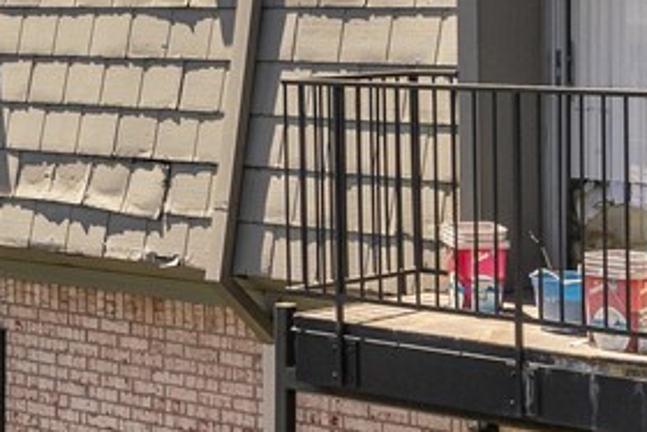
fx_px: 2230
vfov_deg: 11.0
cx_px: -27
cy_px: 16
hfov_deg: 16.1
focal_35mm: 124
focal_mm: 16
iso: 320
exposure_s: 1/400
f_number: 8
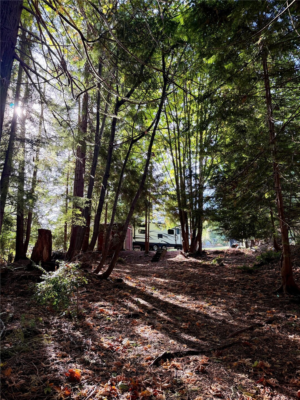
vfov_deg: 71.6
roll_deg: -0.3
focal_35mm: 24
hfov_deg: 56.8
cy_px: 200
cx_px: 150
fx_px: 277
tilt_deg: +13.1
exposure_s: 1/125
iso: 200
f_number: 1.78
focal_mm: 6.76
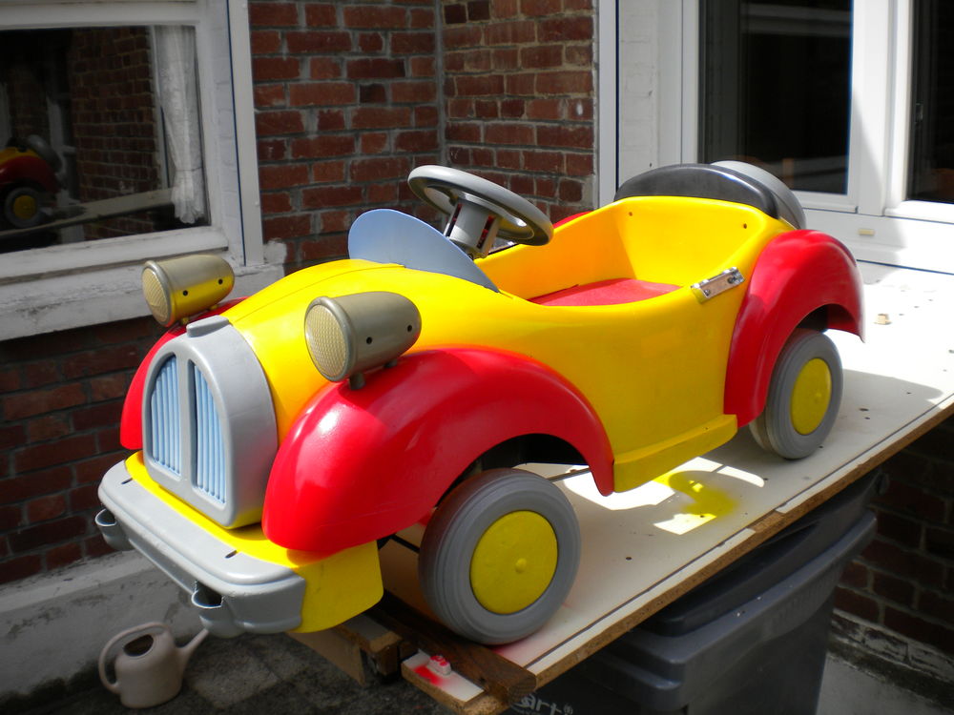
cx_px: 477
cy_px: 358
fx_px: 965
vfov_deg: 40.7
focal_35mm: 35
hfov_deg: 52.6
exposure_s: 1/483
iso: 80
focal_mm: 6.3
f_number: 4.6
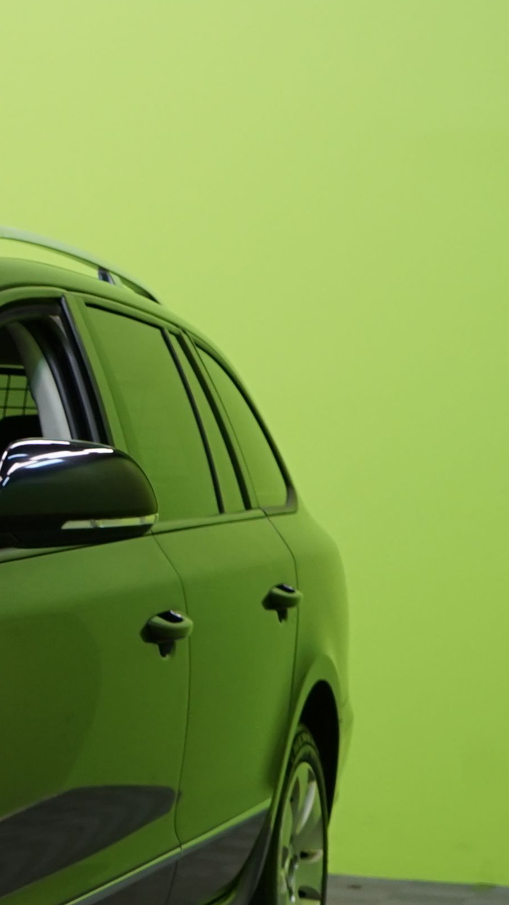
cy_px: 689
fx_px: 2999
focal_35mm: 125
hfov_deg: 9.0
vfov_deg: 17.1
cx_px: -612
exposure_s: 1/50
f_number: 5.6
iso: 500
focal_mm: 32
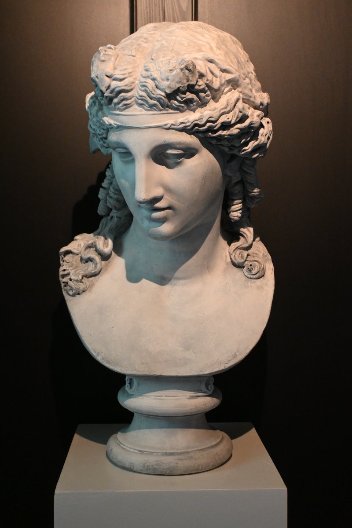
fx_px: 638
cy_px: 264
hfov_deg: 30.8
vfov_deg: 45.0
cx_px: 176
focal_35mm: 44
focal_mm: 29
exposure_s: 1/60
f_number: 4.8
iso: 3600
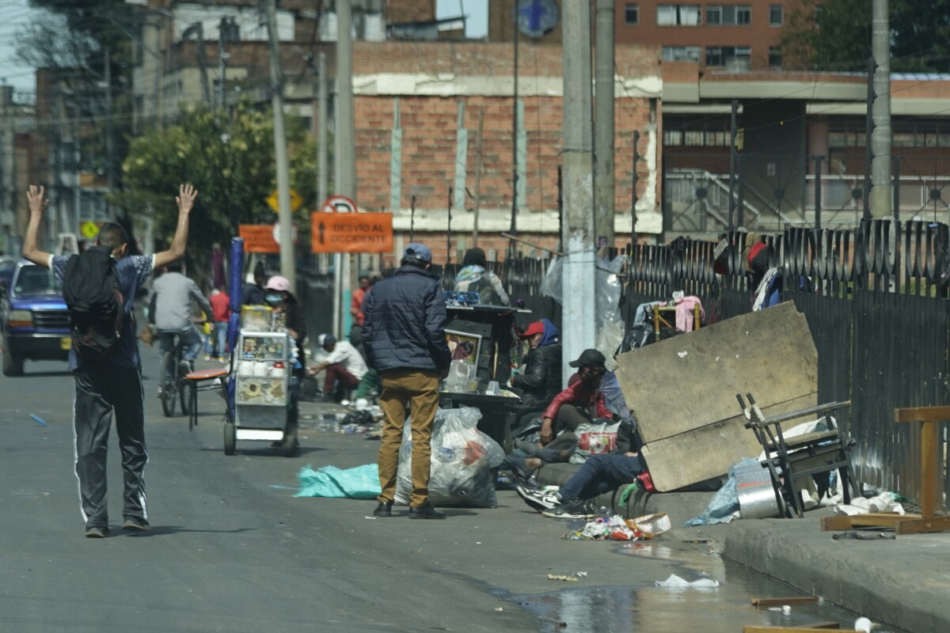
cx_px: 475
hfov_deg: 11.4
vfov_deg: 7.6
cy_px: 316
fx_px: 4750
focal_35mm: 180
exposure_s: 1/1250
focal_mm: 120
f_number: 5.6
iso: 500
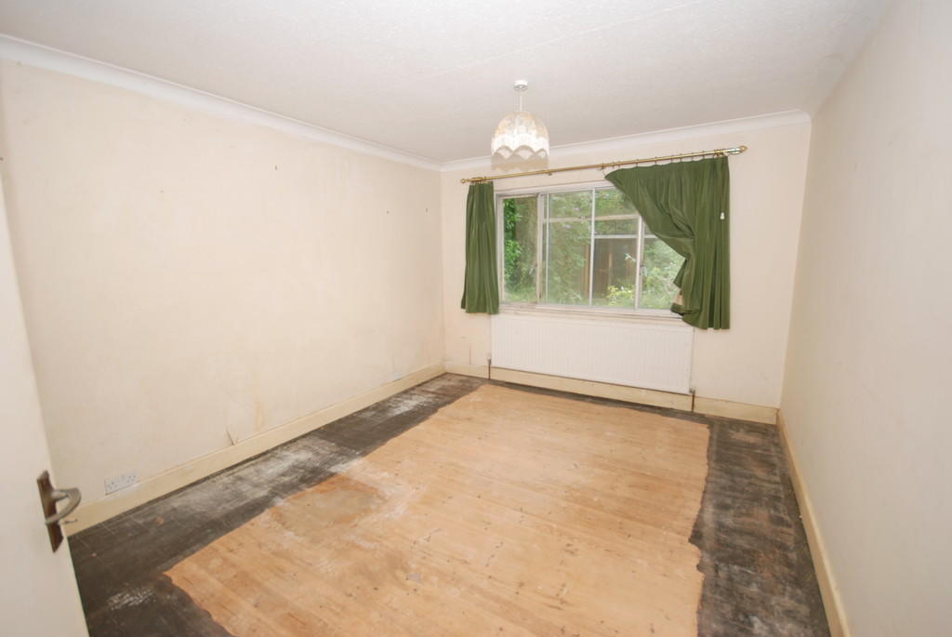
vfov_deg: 77.5
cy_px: 318
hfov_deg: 100.3
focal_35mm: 15
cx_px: 476
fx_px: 397
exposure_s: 1/60
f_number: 4
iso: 160
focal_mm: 10
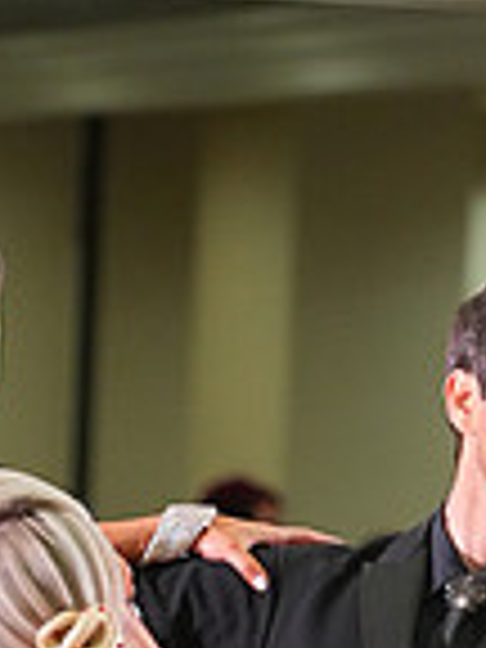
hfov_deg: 2.4
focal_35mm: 629
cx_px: 322
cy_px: 1220
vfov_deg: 3.1
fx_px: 11775
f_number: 4.5
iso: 3200
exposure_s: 1/200
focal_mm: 162
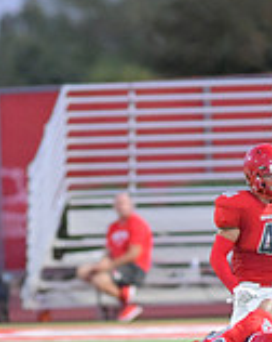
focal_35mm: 1037
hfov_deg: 1.5
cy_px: 369
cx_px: 179
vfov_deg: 1.9
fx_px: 10455
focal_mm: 300
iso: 10000
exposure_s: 1/1250
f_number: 3.5
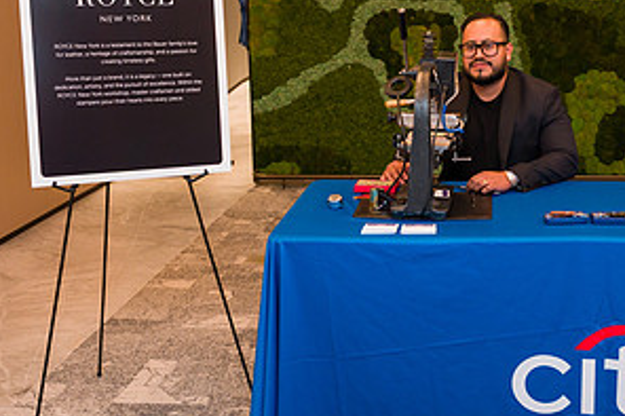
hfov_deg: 34.2
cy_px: 128
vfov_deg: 23.2
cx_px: 421
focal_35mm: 58
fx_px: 1006
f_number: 3.5
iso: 400
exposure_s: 1/200
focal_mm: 28
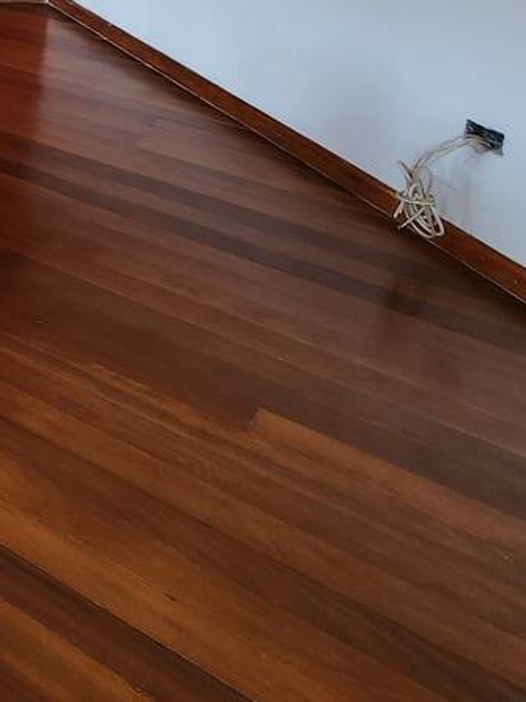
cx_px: -417
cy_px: -135
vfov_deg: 35.5
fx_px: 852
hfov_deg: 21.8
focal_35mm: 42
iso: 64
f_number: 2.2
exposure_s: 1/60
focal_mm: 2.2
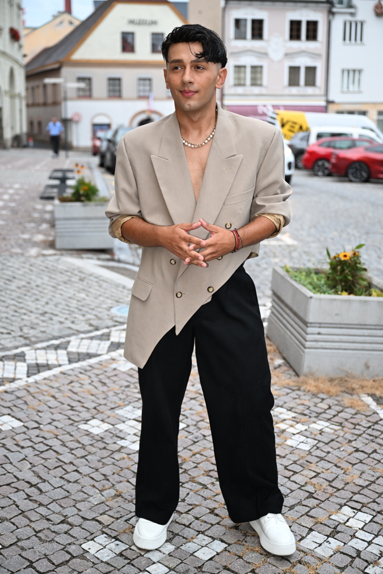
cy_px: 284
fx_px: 734
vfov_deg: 42.7
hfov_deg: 29.3
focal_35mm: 46
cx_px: 191
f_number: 2.8
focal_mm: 45
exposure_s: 1/250
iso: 1250
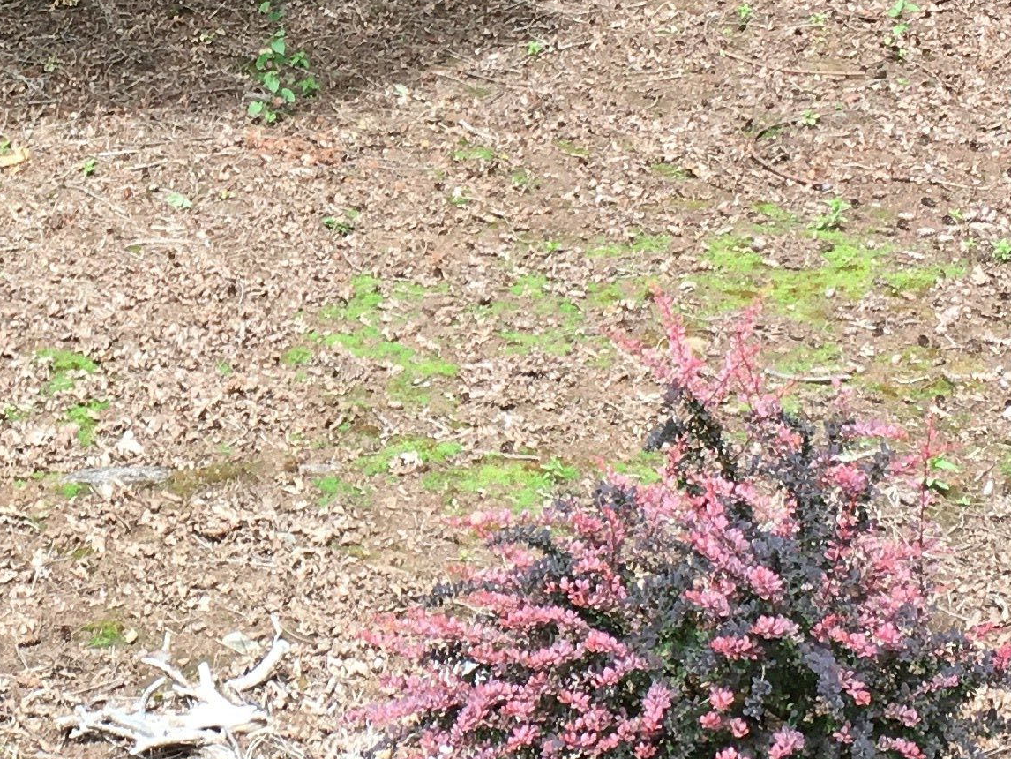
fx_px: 2980
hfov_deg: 18.7
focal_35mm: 102
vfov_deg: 14.5
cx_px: -4
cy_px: 278
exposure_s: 1/413
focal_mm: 4.15
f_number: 2.2
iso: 25
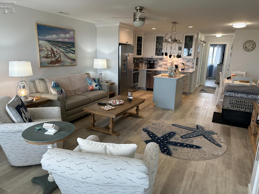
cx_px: 130
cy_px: 97
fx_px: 180
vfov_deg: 56.8
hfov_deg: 71.6
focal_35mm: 24
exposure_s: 1/120
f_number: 1.78
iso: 100
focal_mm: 6.86
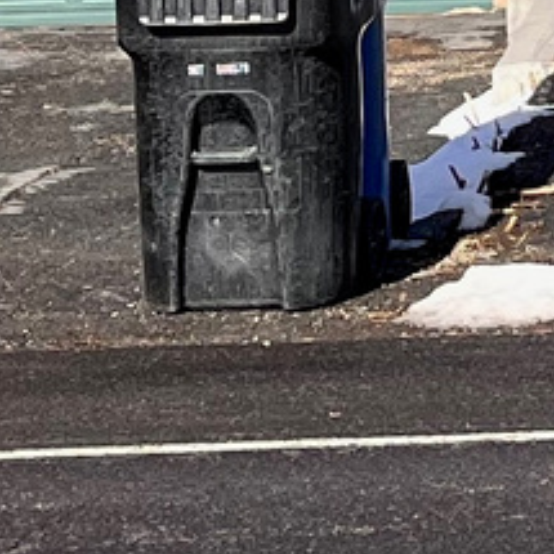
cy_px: -515
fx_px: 3965
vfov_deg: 7.7
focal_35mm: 219
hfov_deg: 7.8
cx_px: 843
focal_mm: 5.1
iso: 50
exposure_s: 1/3623
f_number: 1.6
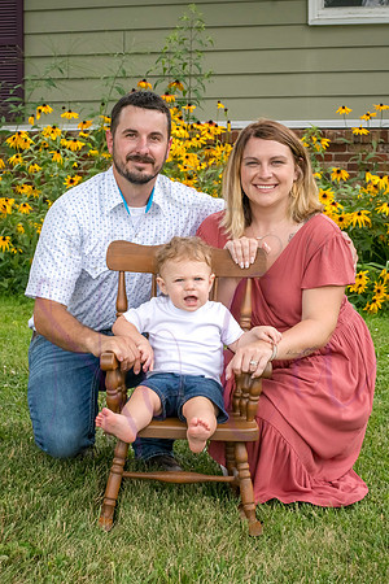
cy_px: 292
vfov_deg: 26.9
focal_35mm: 75
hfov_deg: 18.1
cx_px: 188
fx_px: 1222
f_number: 9
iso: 500
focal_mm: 50
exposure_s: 1/400
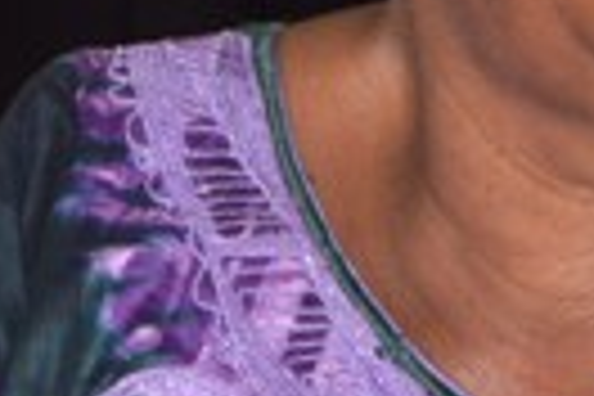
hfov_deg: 4.3
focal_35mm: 480
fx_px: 7918
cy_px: 142
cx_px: 702
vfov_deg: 2.9
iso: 400
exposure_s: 1/100
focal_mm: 55
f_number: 7.1
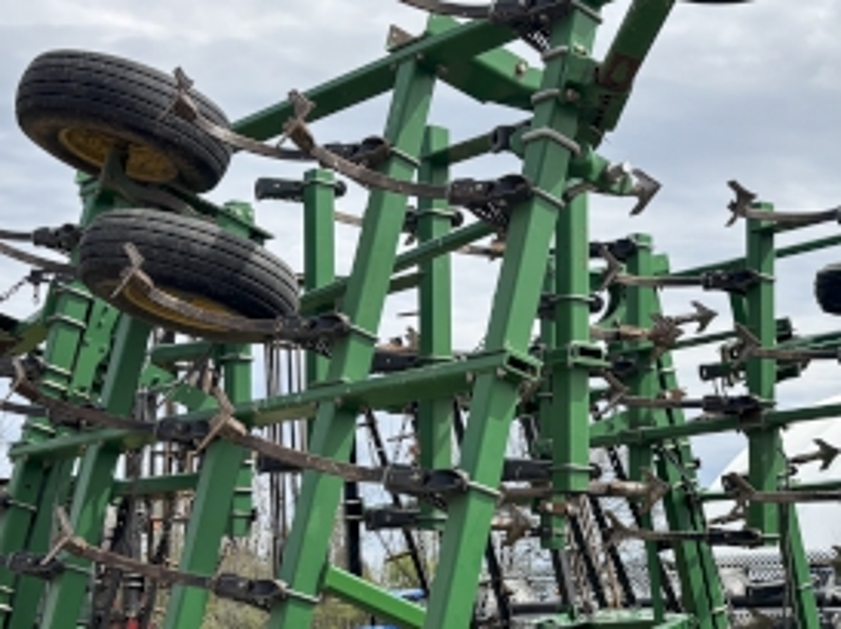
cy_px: 608
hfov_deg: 25.0
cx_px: 731
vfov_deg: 18.9
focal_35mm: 76
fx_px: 1845
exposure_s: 1/2857
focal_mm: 5.96
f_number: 1.6
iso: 50
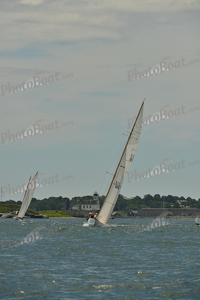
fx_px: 2332
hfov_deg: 4.9
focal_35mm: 280
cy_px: 150
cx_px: 100
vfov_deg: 7.4
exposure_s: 1/1000
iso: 200
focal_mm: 280
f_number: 9
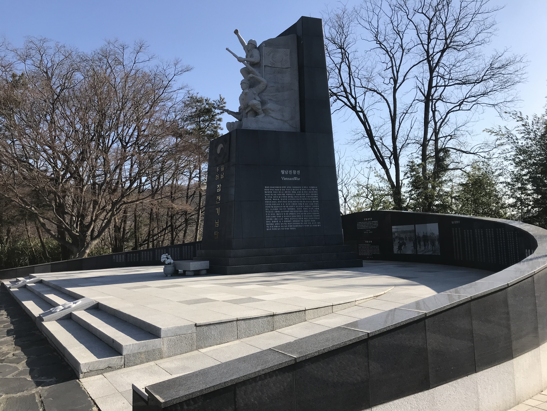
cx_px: 274
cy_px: 206
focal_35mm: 28
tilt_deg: +5.6
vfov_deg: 49.7
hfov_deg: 63.4
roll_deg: +1.8
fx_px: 442
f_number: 1.8
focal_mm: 3.99
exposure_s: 1/2037
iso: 20
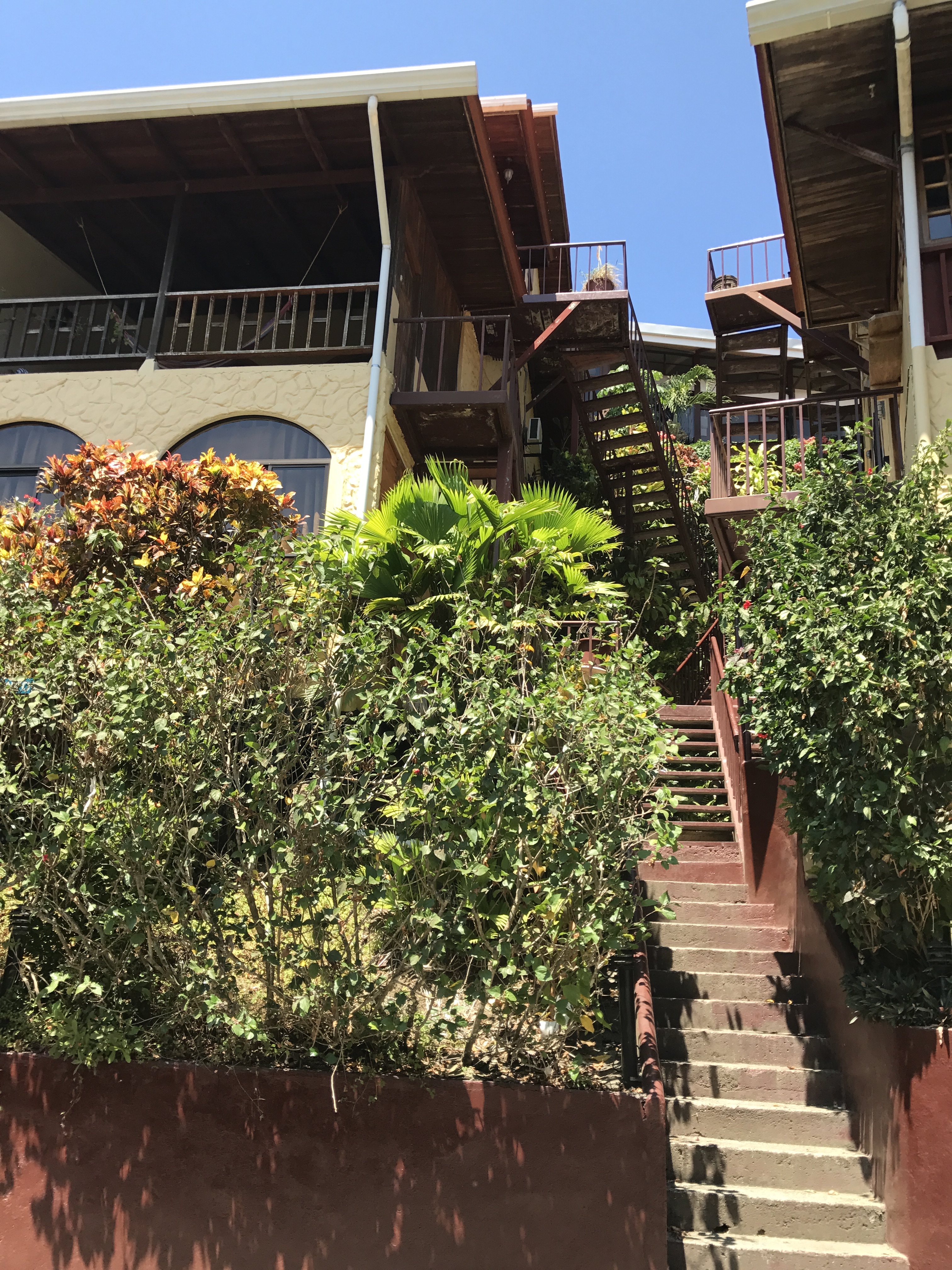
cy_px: 635
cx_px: 476
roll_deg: -3.8
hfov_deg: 49.7
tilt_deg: +19.6
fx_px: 1027
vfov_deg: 63.4
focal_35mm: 28
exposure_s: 1/772
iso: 20
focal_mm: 3.99
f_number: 1.8
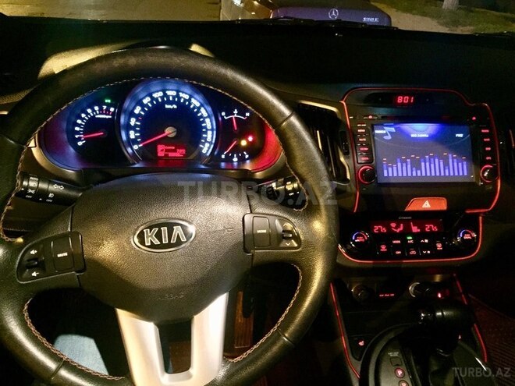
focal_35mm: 29
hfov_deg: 61.7
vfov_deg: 48.2
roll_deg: +0.6
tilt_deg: -28.7
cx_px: 258
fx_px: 431
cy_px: 193
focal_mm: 4.15
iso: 800
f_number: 2.2
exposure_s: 1/17
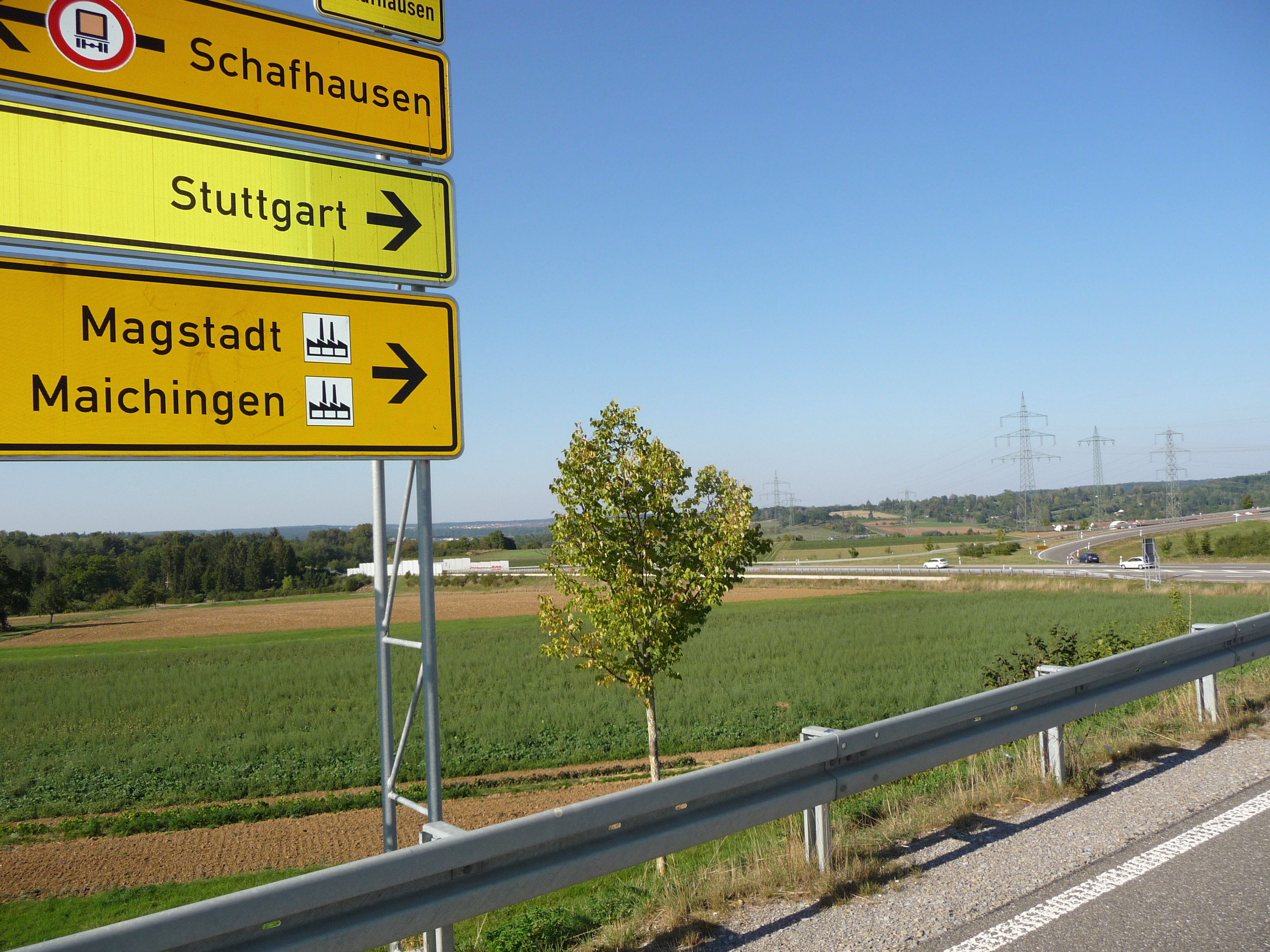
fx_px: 1101
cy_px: 476
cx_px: 635
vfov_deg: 46.8
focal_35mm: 30
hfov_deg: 60.0
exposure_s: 1/1000
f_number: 3.4
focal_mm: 5
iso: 100
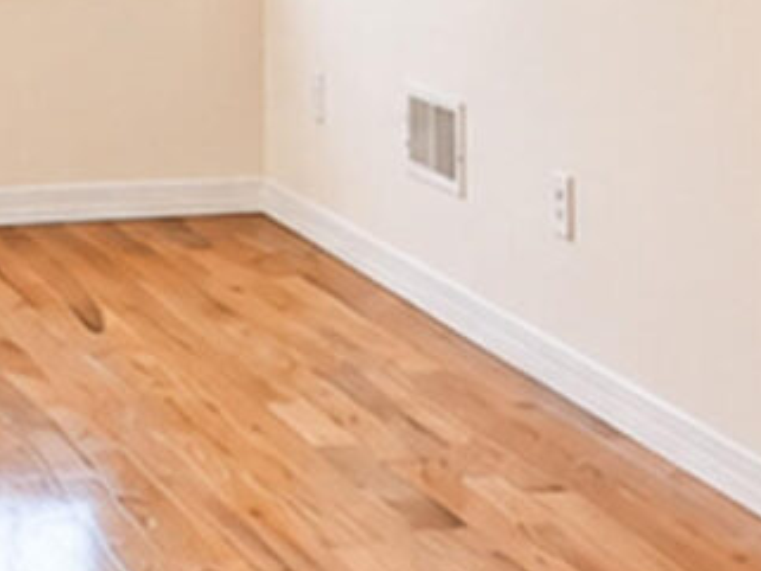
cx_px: -83
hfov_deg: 16.6
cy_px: -333
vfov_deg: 12.2
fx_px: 2529
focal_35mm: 115
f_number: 8
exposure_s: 1/80
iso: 1250
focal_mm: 10
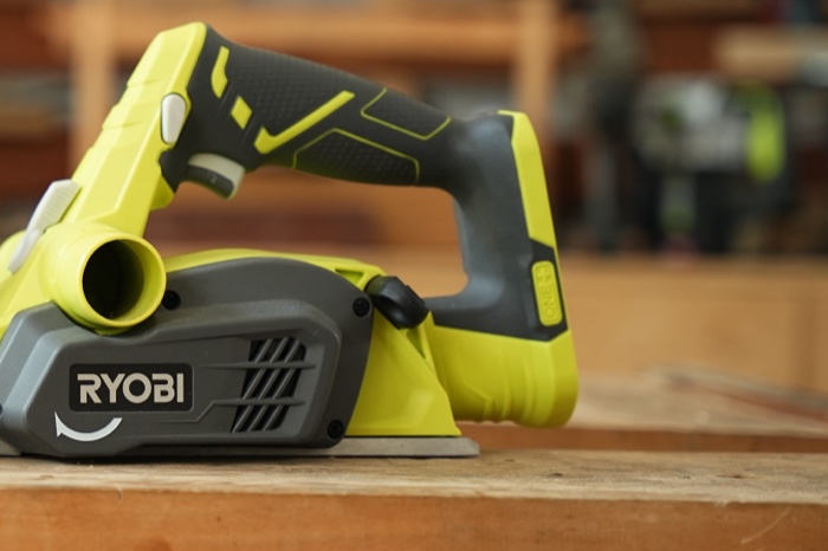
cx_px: -95
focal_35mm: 160
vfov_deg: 8.6
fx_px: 3678
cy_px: 117
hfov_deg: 12.6
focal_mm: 70
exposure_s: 1/100
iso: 500
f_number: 3.2
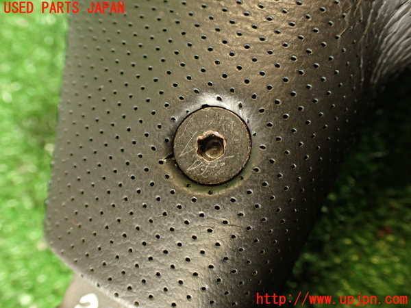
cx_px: 206
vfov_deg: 44.2
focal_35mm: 32
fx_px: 380
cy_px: 154
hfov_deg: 56.8
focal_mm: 5.79
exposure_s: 1/30
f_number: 2.4
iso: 320
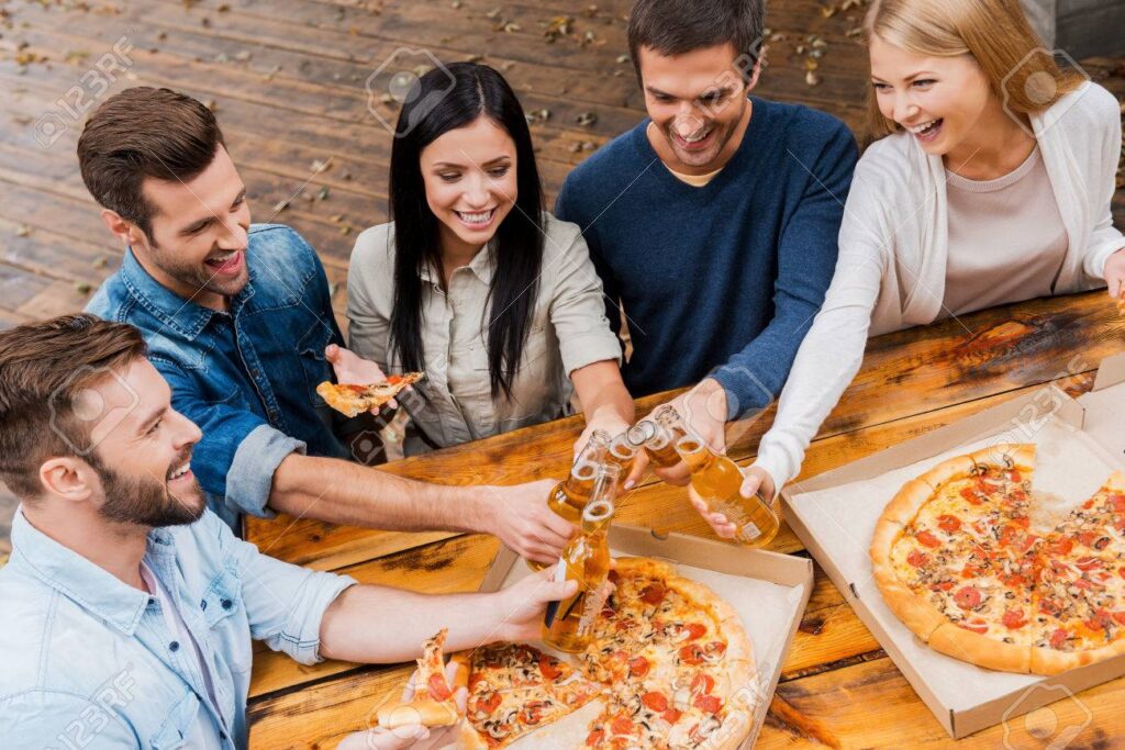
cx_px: 562
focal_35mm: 48
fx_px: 1500
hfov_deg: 41.1
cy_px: 375
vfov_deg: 28.1
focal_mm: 48
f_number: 4.5
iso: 200
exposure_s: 1/160
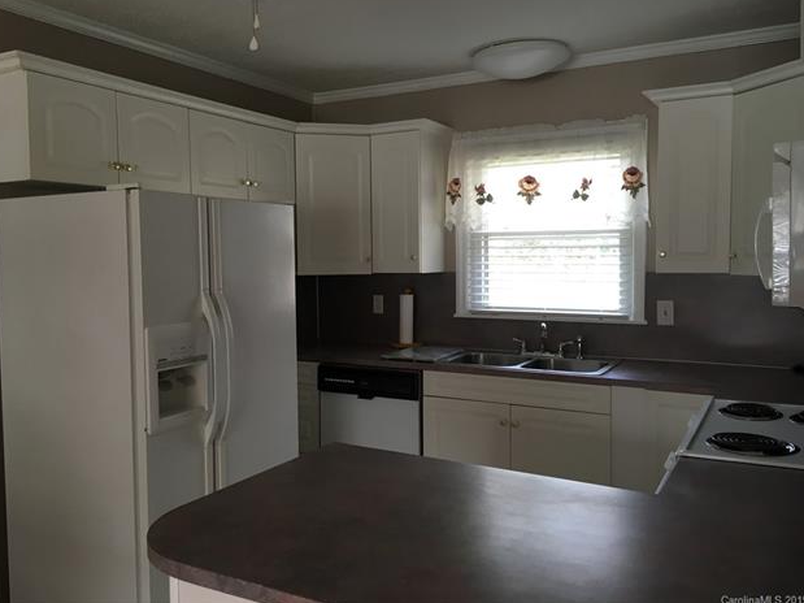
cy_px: 296
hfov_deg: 60.0
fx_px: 697
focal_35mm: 30
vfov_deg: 46.8
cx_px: 399
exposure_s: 1/30
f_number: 2.2
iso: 50
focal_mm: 4.15
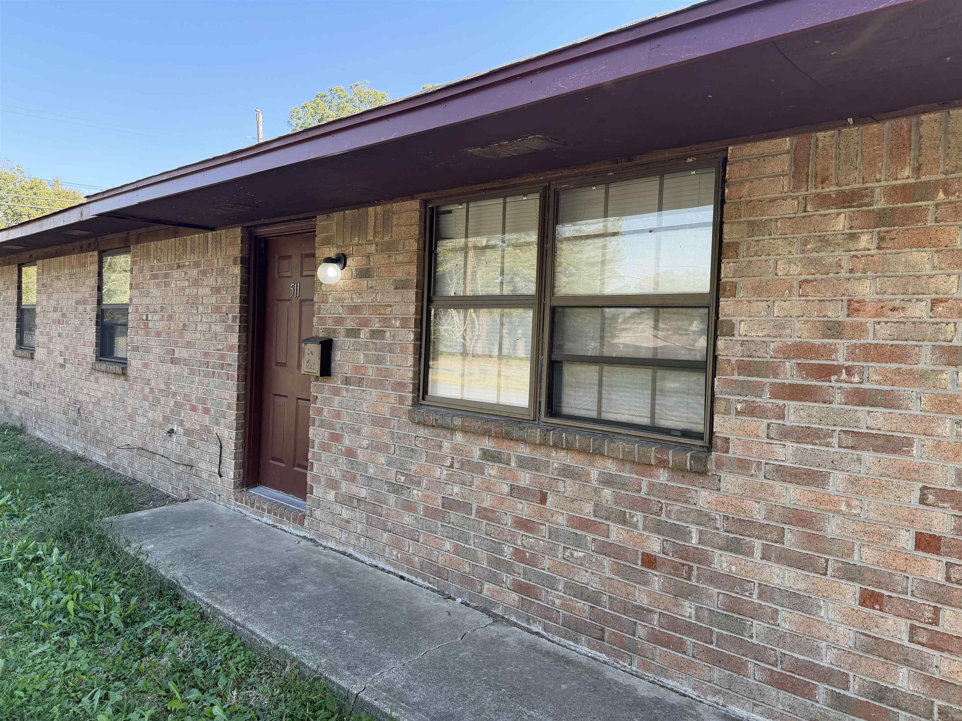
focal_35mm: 24
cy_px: 360
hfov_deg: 71.6
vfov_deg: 56.8
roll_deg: -1.7
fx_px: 667
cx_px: 481
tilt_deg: -1.5
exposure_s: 1/602
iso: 100
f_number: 1.78
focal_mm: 6.76
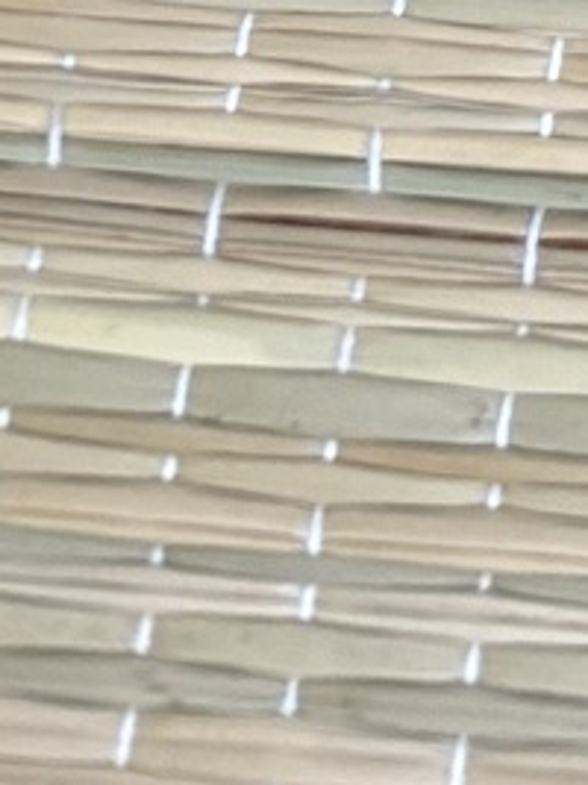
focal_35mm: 182
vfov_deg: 8.4
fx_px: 4125
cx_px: 1770
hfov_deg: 7.2
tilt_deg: -58.2
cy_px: -1846
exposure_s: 1/33
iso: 400
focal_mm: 5.96
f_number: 1.6
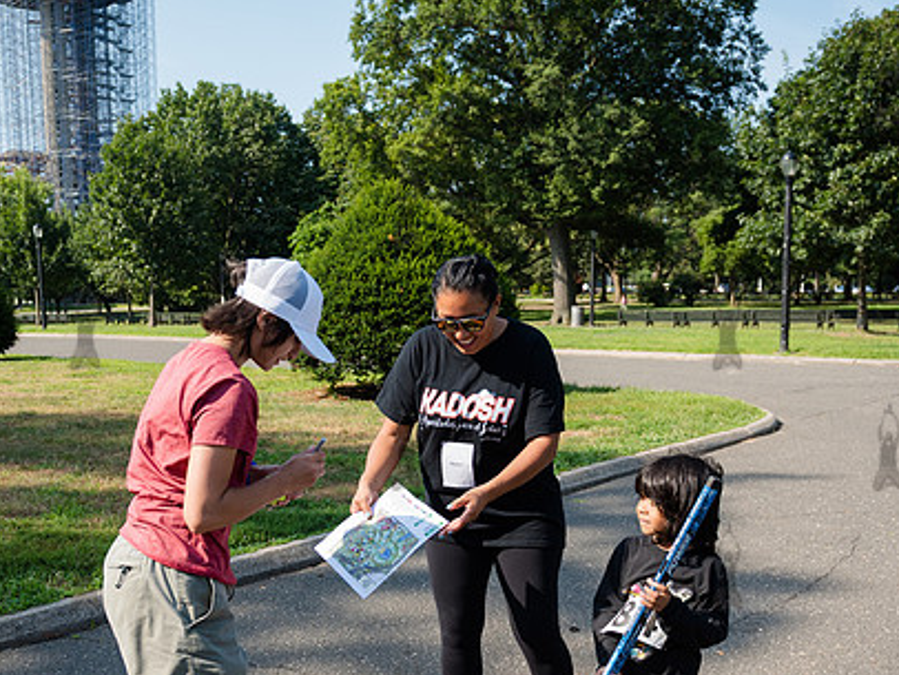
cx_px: 382
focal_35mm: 48
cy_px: 447
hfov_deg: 39.5
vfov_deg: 30.1
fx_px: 1247
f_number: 3.5
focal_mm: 31
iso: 400
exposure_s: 1/1600
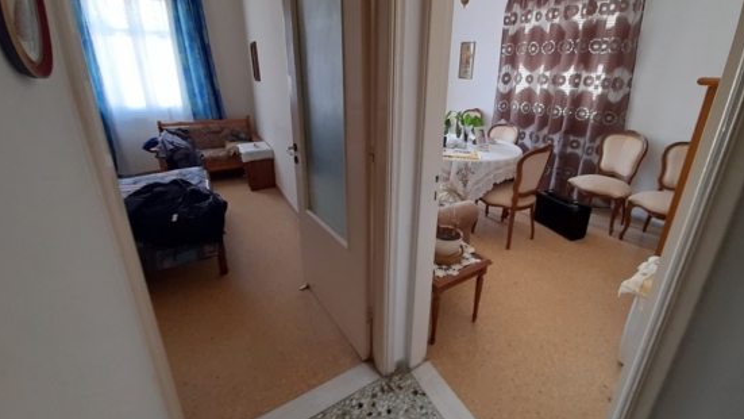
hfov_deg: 102.9
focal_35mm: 15
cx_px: 389
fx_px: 296
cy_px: 177
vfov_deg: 70.1
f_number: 2.2
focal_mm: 1.42
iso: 125
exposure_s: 1/50
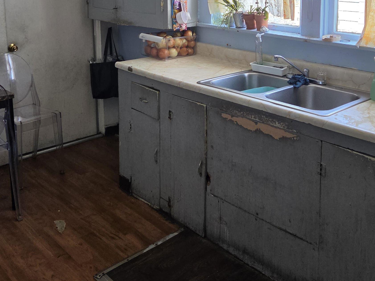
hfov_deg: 44.8
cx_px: 189
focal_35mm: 42
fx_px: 455
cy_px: 34
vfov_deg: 32.8
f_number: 1.8
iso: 160
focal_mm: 5.4
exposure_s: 1/180
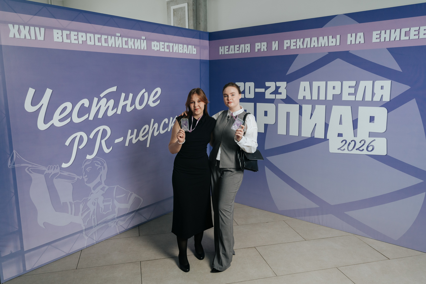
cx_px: 218
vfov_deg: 45.0
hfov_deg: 63.7
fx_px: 343
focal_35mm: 29
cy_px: 140
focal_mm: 28
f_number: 2.8
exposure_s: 1/160
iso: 800
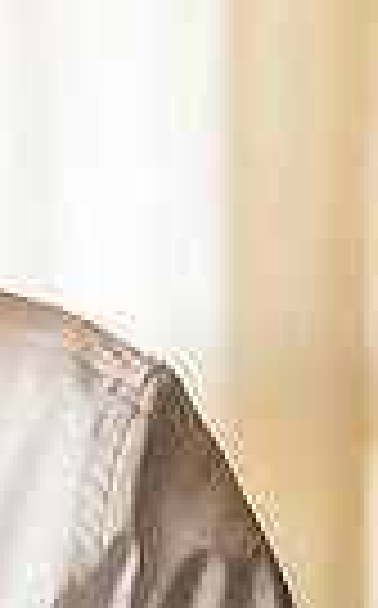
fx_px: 14535
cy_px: -7
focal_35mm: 879
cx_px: -792
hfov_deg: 1.5
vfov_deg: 2.4
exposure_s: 1/160
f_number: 2.8
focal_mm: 200
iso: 1000
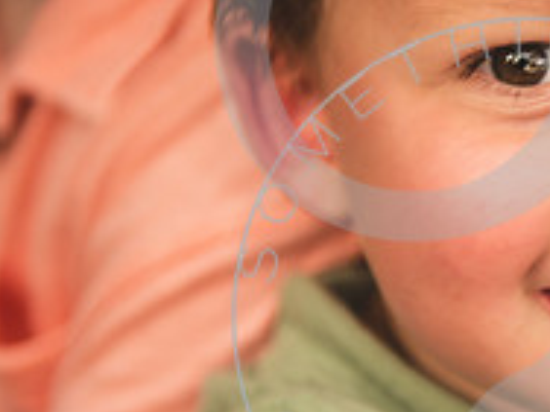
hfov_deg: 10.9
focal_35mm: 178
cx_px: 679
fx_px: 2828
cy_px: 72
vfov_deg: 8.3
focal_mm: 60
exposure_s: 1/125
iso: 250
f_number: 2.8
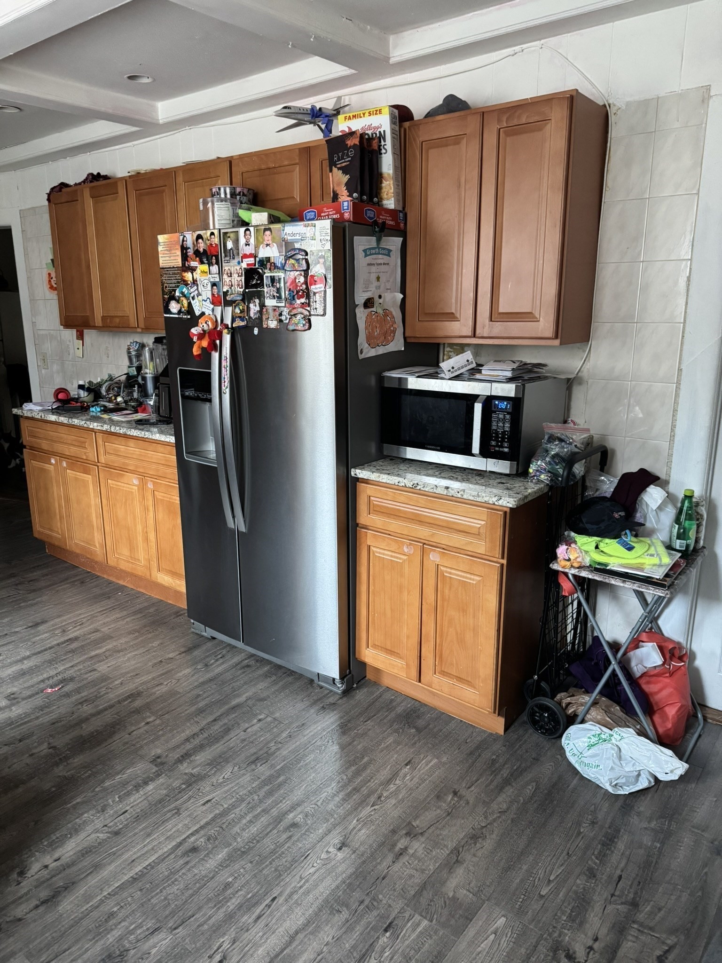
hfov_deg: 56.8
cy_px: 482
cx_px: 361
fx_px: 667
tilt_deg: -14.1
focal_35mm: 24
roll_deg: -0.5
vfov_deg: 71.6
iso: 640
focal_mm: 6.76
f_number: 1.78
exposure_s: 1/60
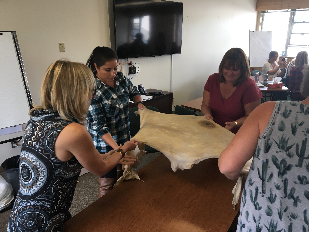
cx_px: 154
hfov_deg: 61.7
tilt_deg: -18.1
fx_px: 259
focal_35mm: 29
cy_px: 116
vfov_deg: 48.2
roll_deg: +0.1
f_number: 2.2
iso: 25
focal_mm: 4.15
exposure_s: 1/30
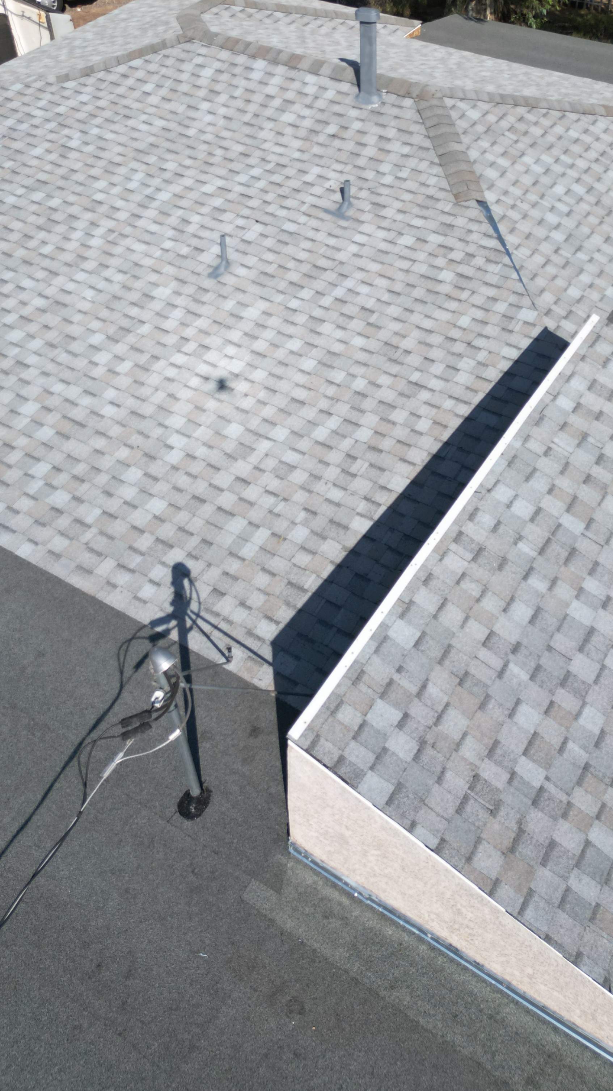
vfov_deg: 55.9
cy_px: 405
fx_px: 1011
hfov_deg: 33.7
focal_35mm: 35
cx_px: 339
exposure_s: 1/3000
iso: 100
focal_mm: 6.72
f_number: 1.7
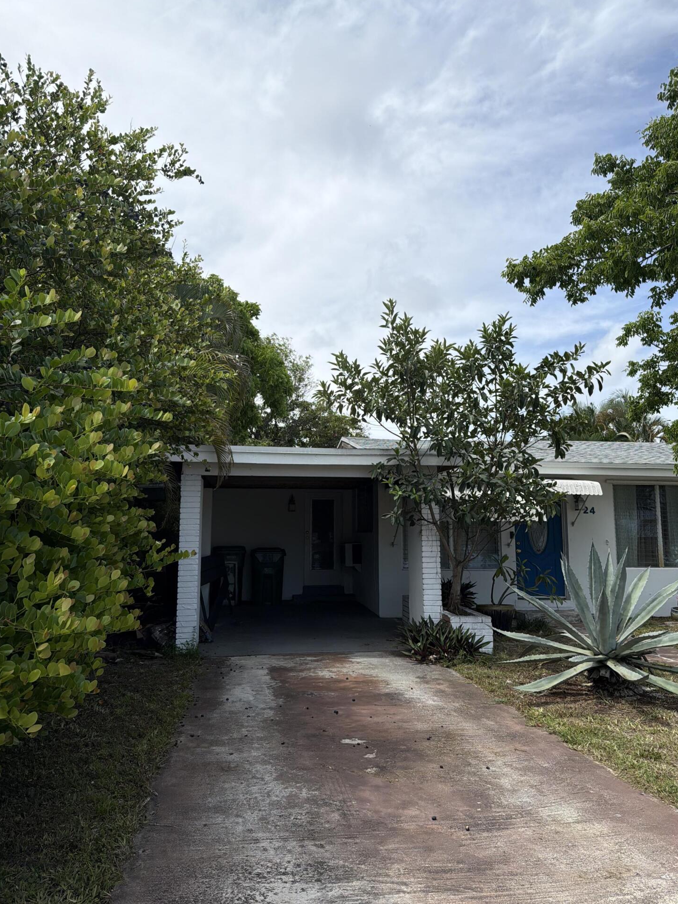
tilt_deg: +8.0
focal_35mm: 25
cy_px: 450
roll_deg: -0.9
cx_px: 328
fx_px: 653
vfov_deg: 69.4
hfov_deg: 54.9
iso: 80
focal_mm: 6.76
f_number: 1.78
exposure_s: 1/6173
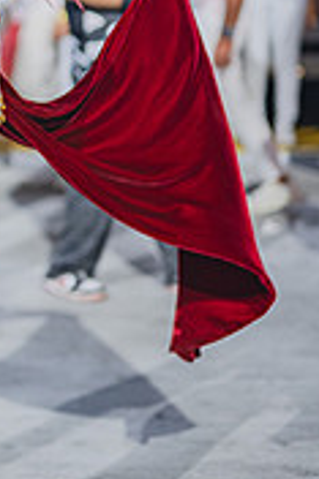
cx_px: -71
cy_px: 82
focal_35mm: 128
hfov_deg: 10.5
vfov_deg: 15.9
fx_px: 1705
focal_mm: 50
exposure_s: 1/400
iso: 800
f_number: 1.2
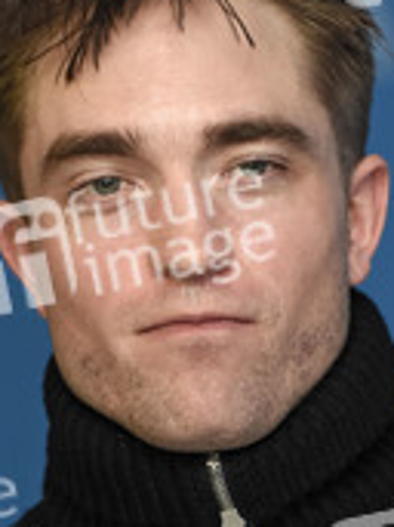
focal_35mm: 675
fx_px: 10257
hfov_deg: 2.2
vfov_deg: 2.9
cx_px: 206
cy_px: 398
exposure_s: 1/320
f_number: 3.5
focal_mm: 200
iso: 800
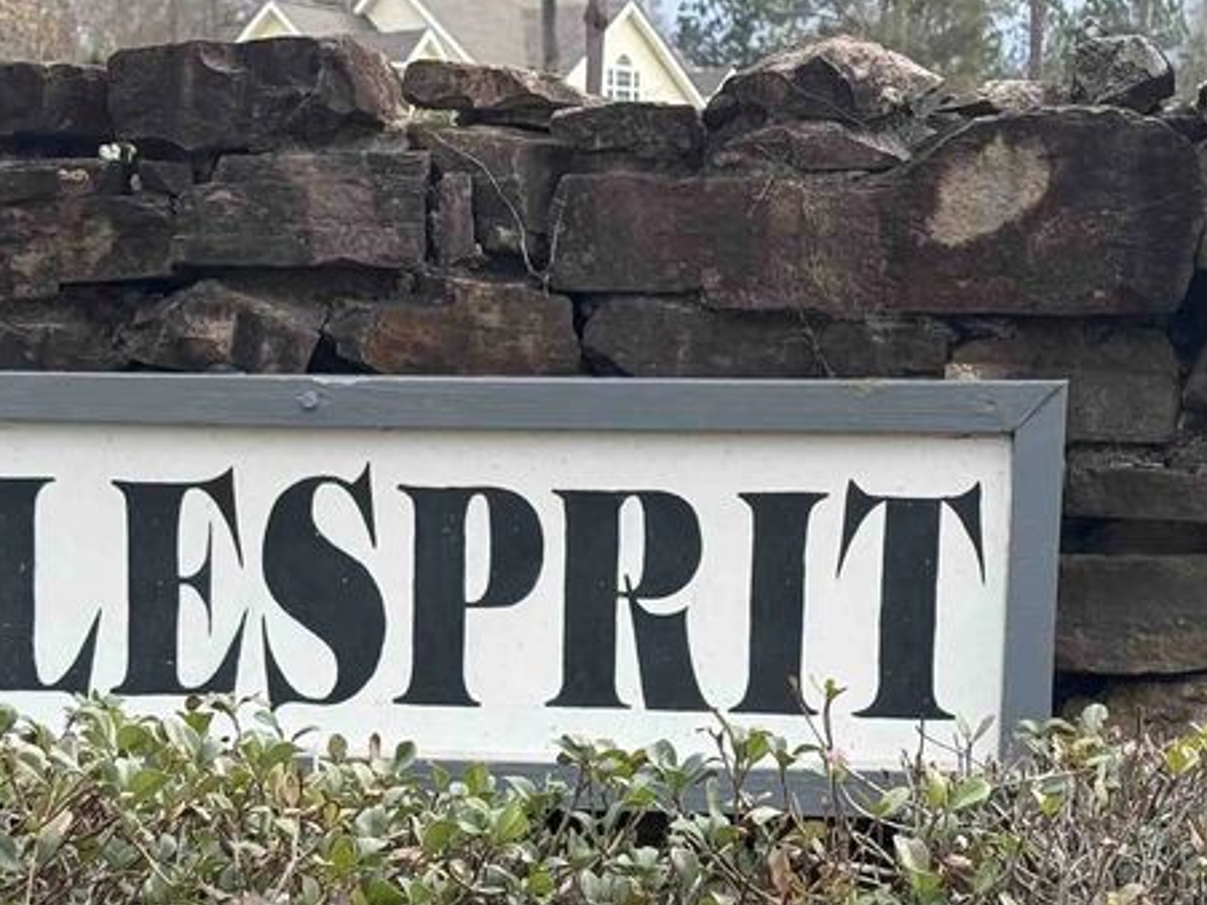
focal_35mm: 109
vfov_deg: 13.4
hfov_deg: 18.0
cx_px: 356
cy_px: 878
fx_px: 3800
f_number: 1.78
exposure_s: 1/1715
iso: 100
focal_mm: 6.76
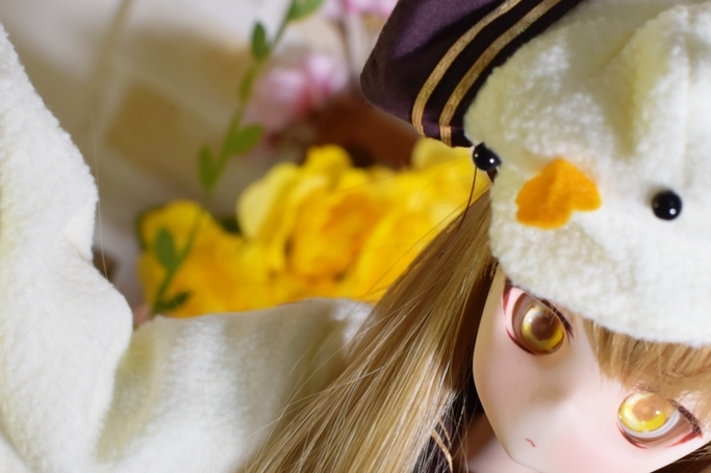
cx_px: 382
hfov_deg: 25.8
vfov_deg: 17.3
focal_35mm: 79
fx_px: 1555
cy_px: 311
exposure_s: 1/100
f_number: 5
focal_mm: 35
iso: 400
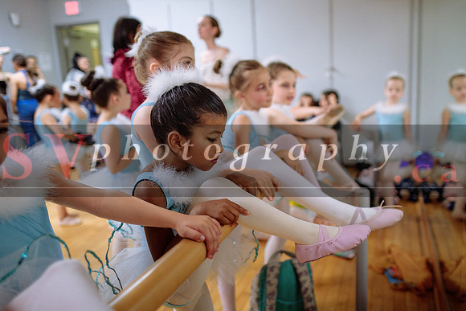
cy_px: 132
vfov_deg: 46.8
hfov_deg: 65.8
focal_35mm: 28
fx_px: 358
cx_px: 268
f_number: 1.4
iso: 800
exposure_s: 1/250
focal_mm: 24
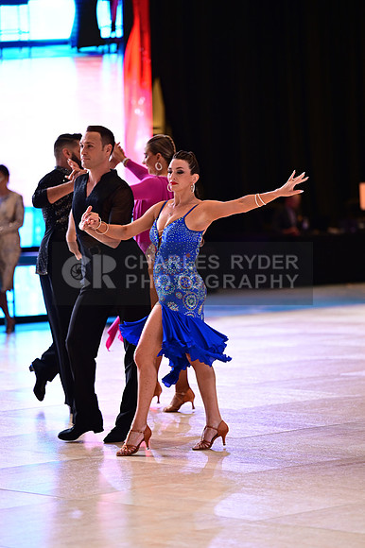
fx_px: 2284
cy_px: 274
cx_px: 182
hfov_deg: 9.1
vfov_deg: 13.7
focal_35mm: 150
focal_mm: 150
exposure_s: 1/400
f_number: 2.8
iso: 2000
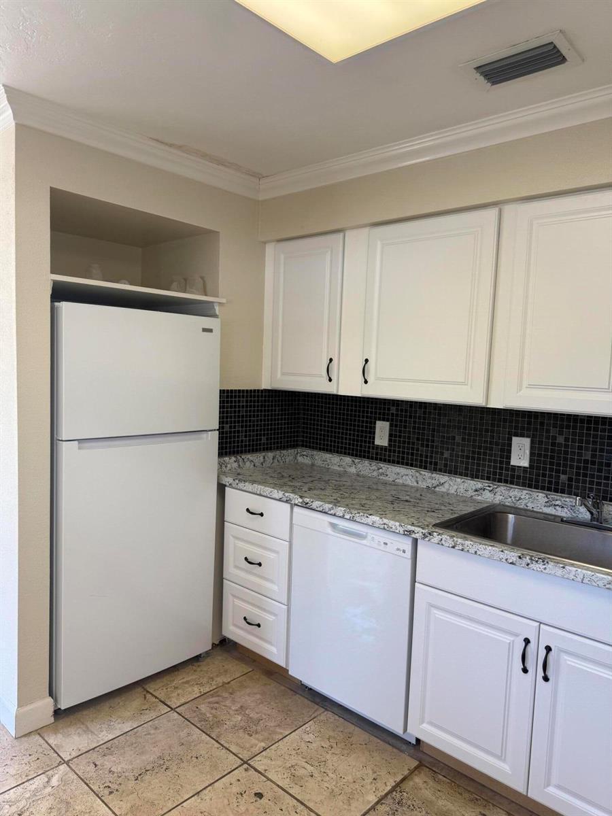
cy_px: 408
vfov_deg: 71.6
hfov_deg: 56.8
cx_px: 306
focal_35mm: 24
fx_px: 566
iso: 80
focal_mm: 6.76
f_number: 1.78
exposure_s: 1/120
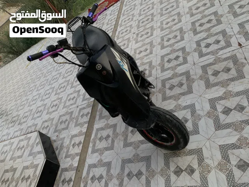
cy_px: 94
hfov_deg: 67.3
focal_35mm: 26
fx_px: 187
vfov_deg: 53.1
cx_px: 124
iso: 25
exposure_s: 1/483
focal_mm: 4.25
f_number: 1.8
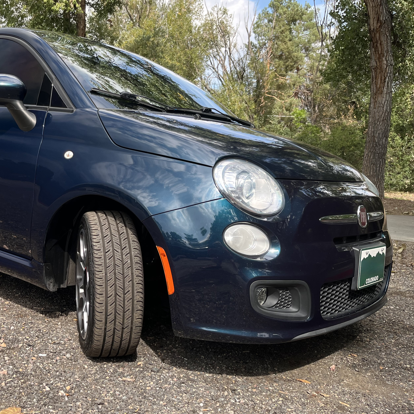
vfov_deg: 44.9
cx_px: 100
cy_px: 216
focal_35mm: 37
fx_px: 501
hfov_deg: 43.4
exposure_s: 1/483
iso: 50
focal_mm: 5.1
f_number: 1.6
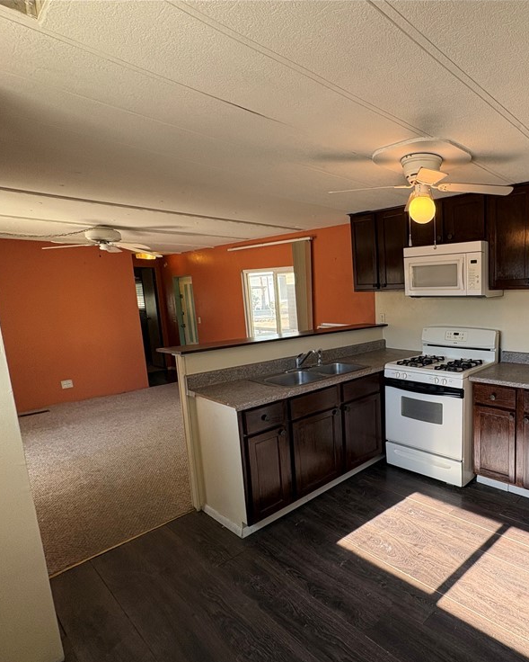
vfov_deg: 83.2
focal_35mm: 19
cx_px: 423
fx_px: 372
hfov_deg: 64.6
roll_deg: +1.2
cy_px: 344
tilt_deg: -8.3
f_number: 2.2
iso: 100
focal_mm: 2.22
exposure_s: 1/120
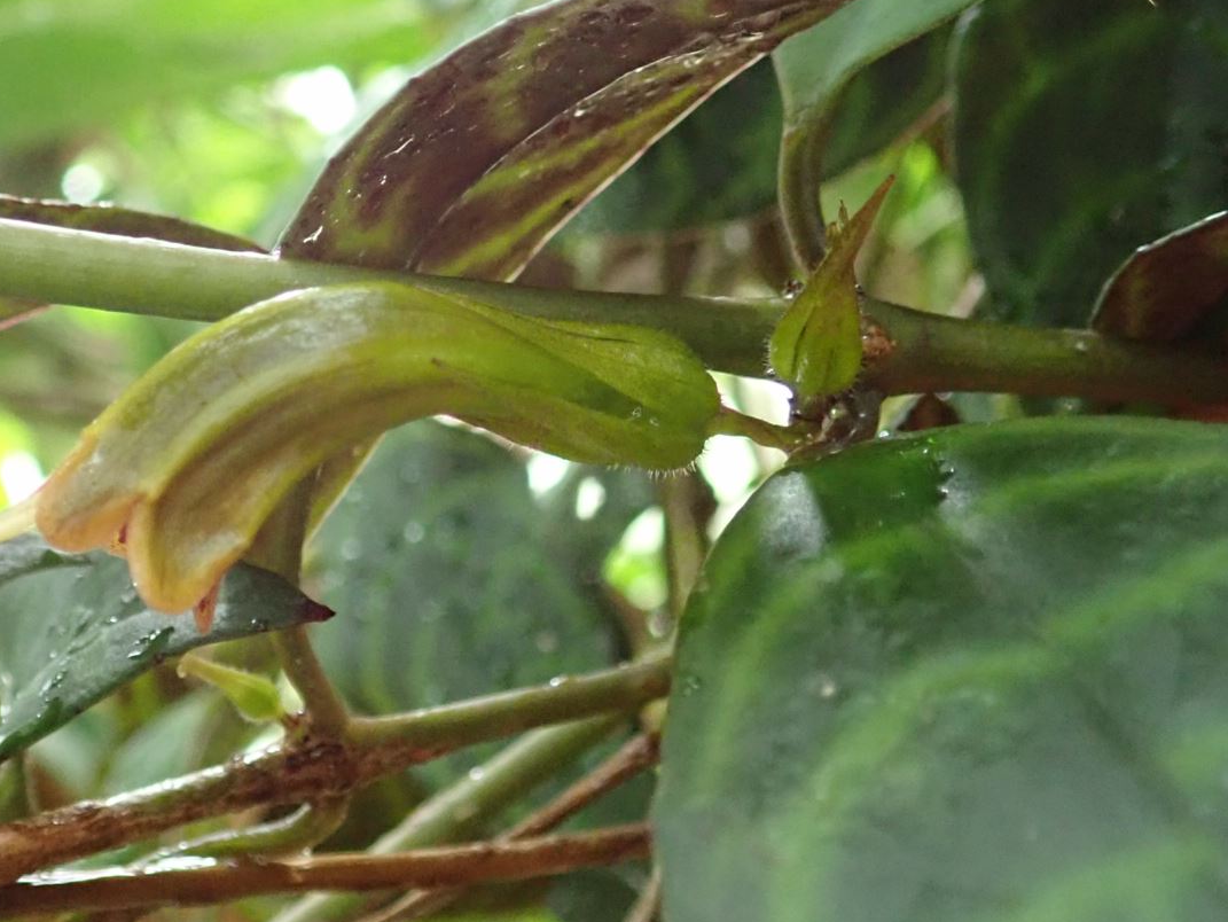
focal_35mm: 56
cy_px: 411
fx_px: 1987
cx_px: 321
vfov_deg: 26.1
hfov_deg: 33.7
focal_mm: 5.5
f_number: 2.3
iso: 800
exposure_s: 1/125
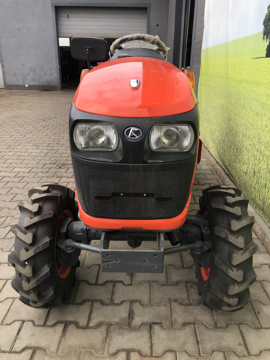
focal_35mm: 28
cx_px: 135
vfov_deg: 63.4
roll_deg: -0.8
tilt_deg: -21.0
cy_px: 180
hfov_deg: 49.7
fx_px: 291
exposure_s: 1/316
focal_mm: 3.99
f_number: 1.8
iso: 20
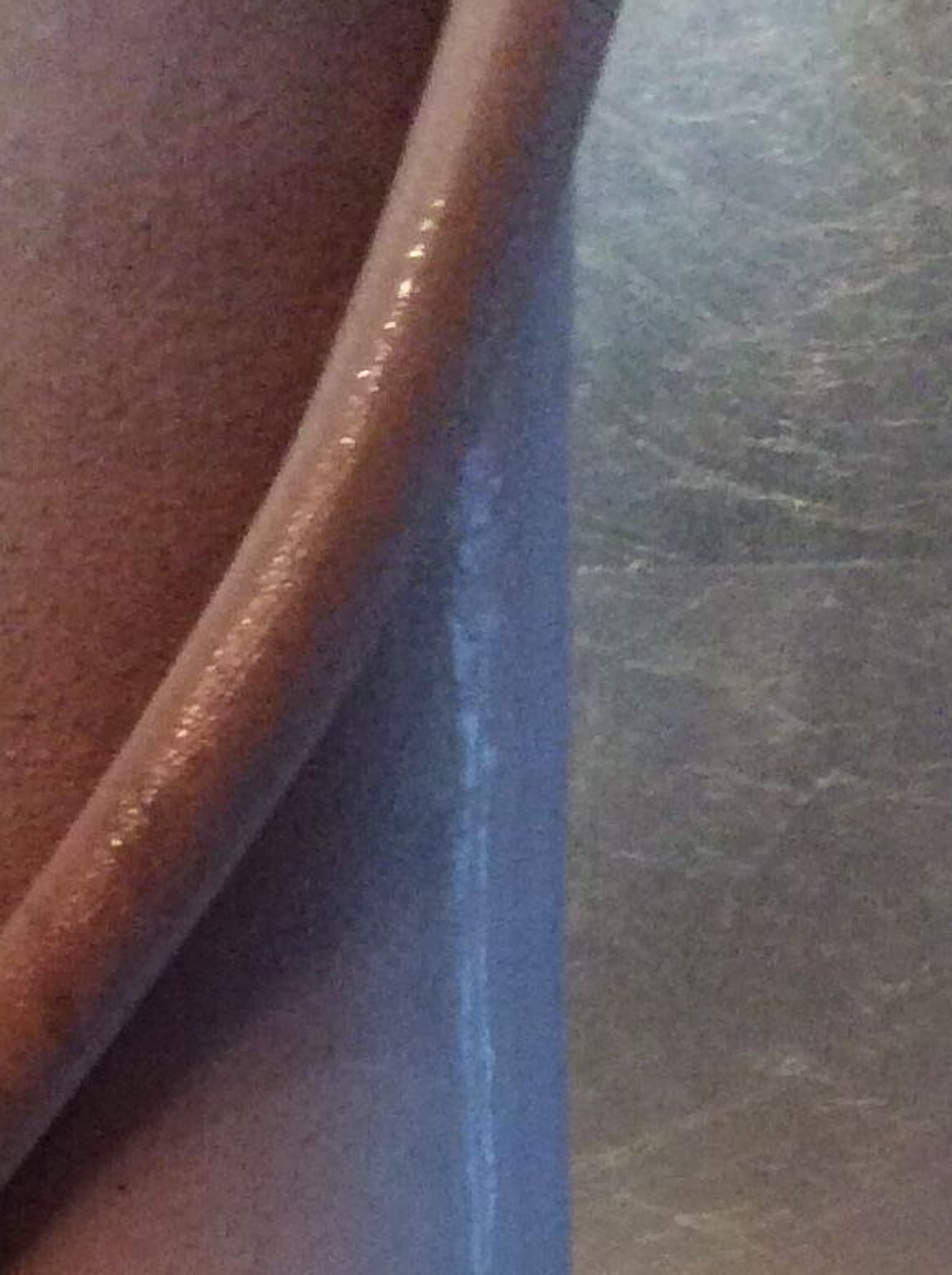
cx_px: 329
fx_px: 3933
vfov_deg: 16.3
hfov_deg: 13.8
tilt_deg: -22.5
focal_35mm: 107
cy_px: 2078
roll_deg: +1.2
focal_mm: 3.3
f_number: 2.4
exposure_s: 1/25
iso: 160
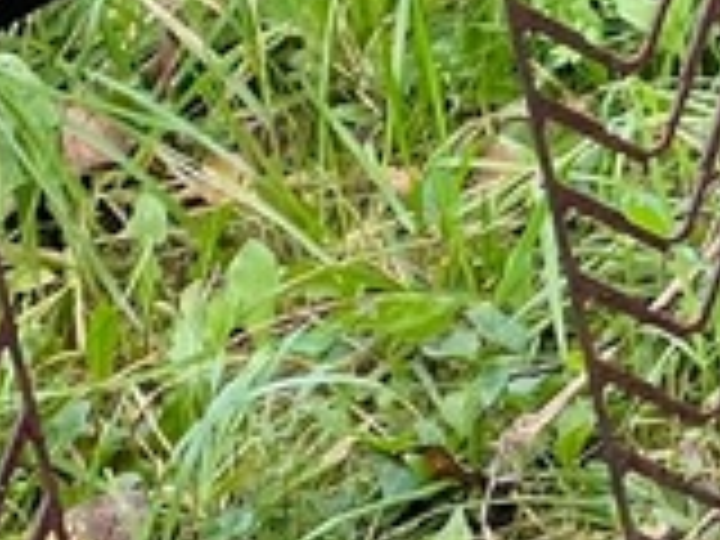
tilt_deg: -31.2
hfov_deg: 5.0
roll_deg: +9.4
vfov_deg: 3.8
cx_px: 1732
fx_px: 8029
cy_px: 630
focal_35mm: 386
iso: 64
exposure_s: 1/99
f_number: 2.8
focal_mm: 9
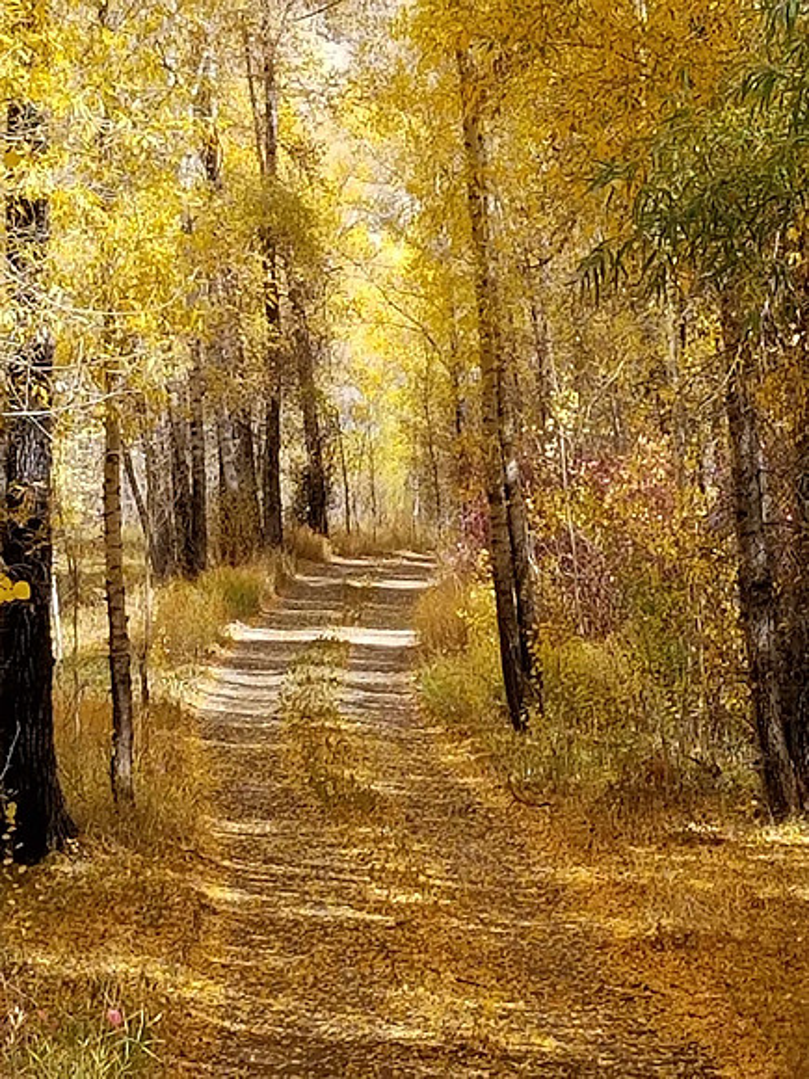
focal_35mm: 20
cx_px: 404
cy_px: 540
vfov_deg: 81.7
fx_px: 623
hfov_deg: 66.0
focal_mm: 4.25
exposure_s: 1/938
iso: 50
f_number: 1.7
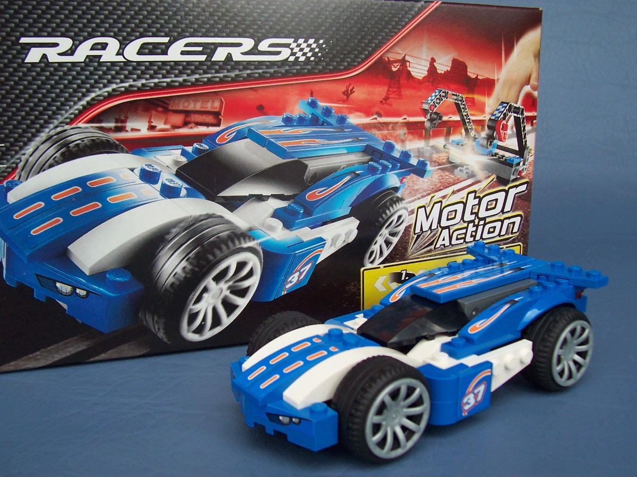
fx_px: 681
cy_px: 238
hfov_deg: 50.1
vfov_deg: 38.7
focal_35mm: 37
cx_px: 318
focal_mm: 5.6
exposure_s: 1/350
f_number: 2.8
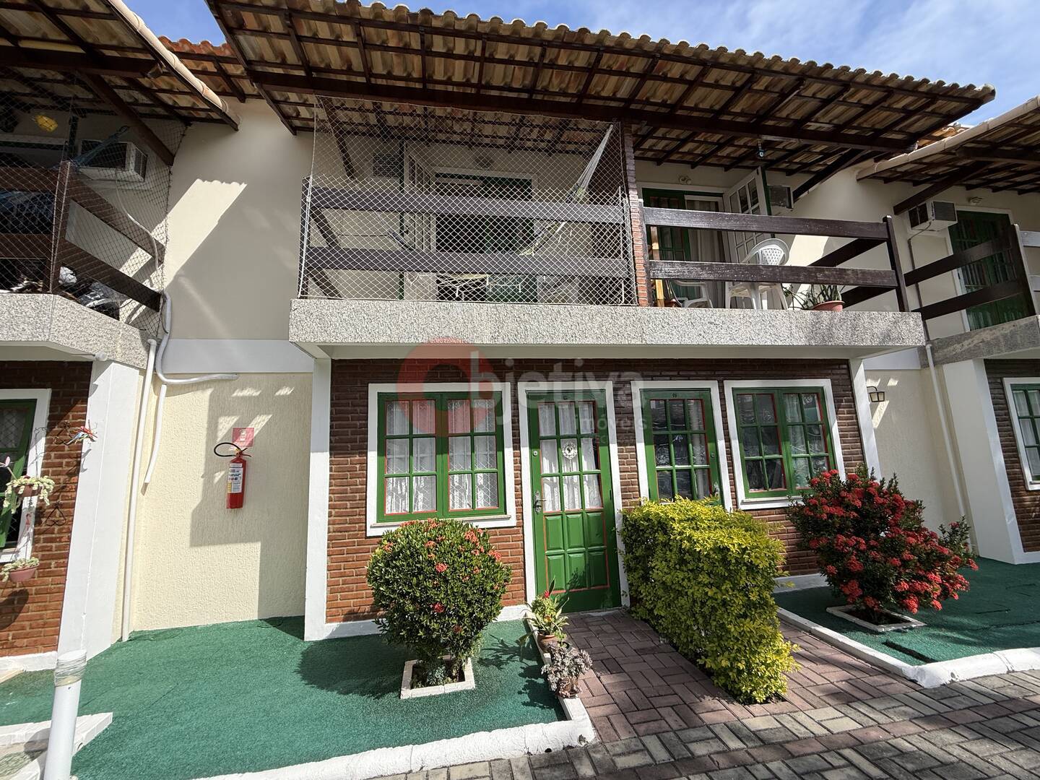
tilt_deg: +9.5
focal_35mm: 14
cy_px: 390
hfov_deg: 102.1
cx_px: 520
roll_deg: +2.2
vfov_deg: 85.7
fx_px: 421
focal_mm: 2.22
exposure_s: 1/1464
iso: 50
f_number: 2.2
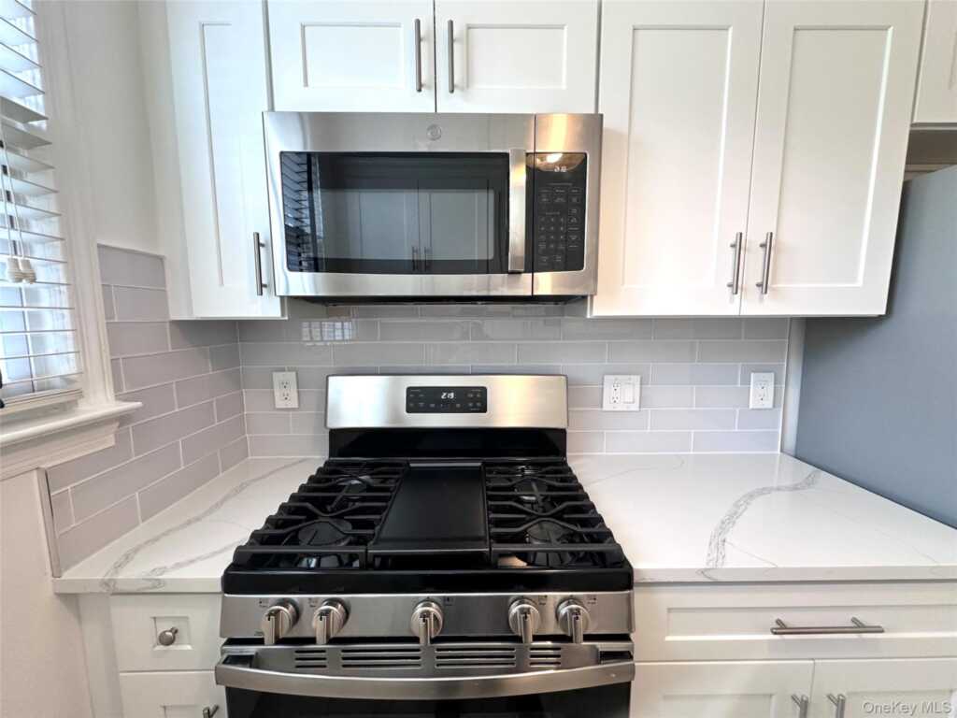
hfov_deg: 102.1
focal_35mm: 14
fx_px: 387
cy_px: 359
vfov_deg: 85.7
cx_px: 478
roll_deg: -0.1
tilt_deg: -5.5
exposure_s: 1/120
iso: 200
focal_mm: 2.22
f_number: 2.2
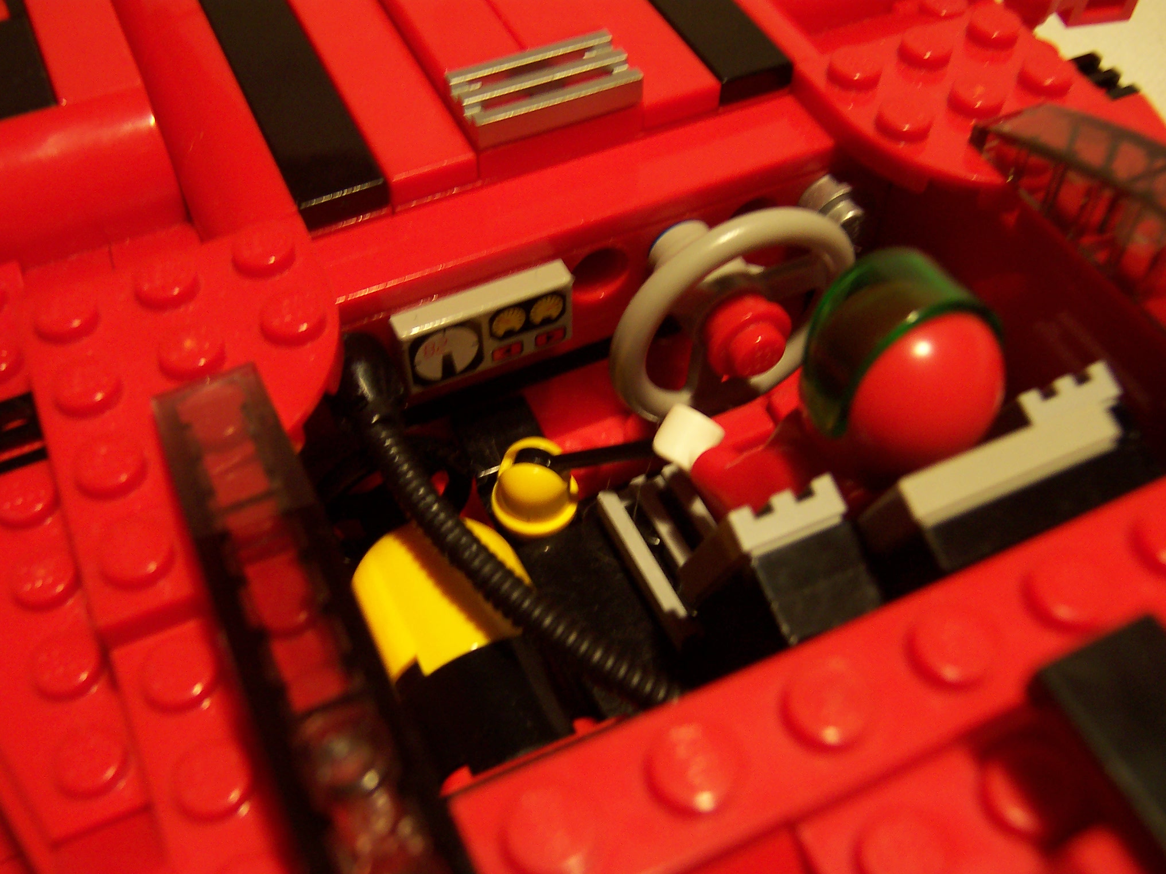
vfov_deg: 39.7
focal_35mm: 36
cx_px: 583
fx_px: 1213
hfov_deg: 51.4
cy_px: 437
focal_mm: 5.6
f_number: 2.8
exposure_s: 1/30
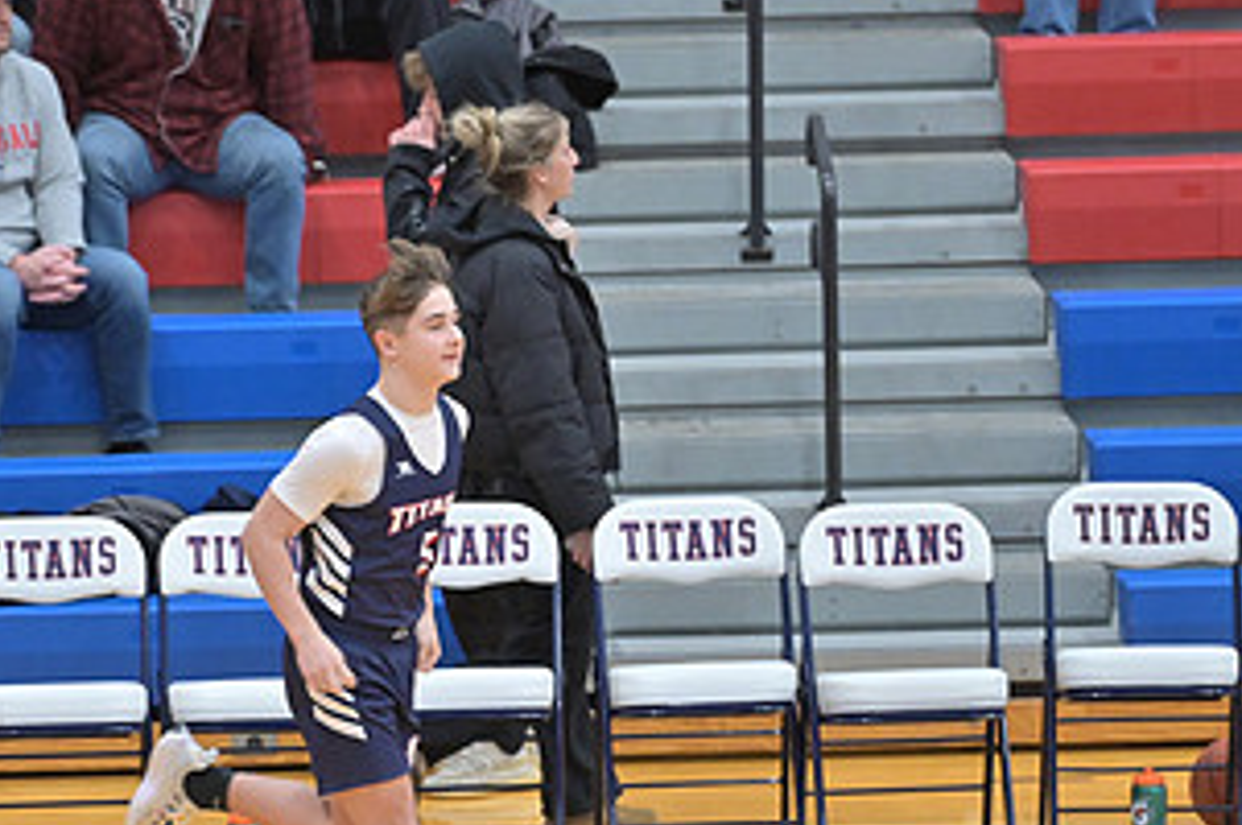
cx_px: 297
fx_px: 13302
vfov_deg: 3.6
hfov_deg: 5.3
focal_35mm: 386
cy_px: 573
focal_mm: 200
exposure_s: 1/400
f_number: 4.5
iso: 3600
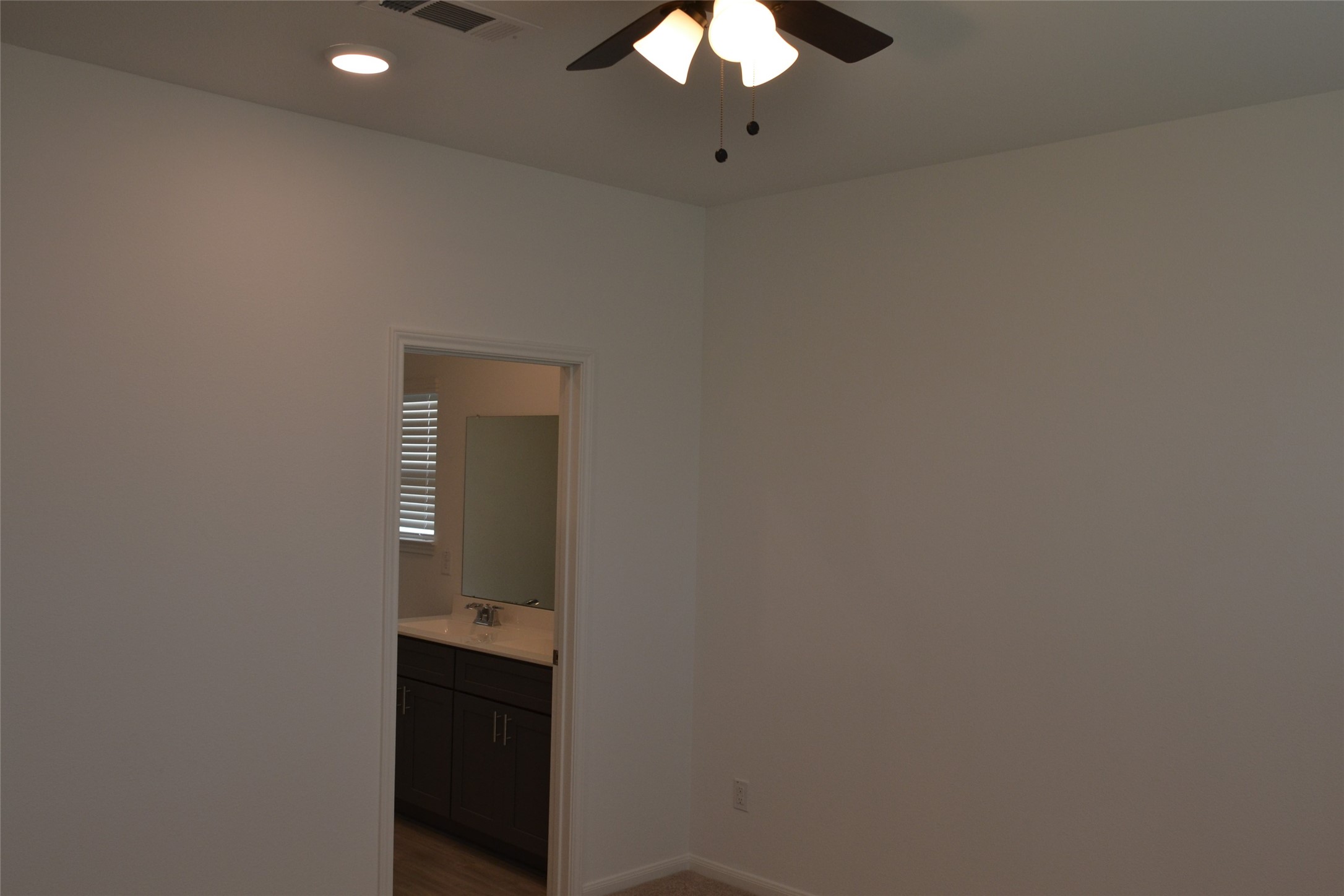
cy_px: 448
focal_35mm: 30
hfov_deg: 61.9
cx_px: 672
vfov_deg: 43.6
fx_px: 1120
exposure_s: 1/100
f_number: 5
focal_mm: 20
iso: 400
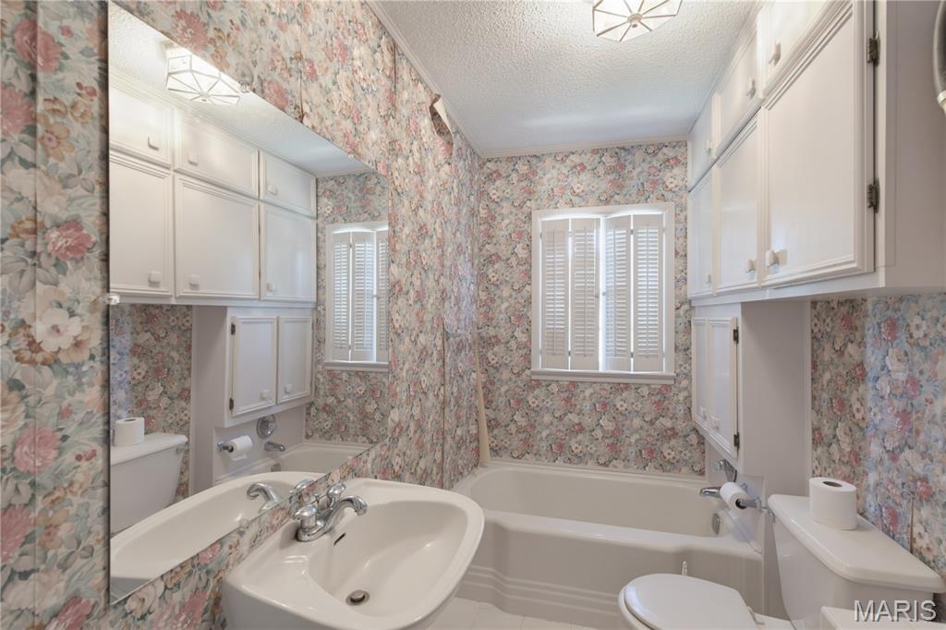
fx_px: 420
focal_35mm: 16
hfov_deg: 96.8
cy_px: 315
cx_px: 473
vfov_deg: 73.7
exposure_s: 1/1.25
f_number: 6.3
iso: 200
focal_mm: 16
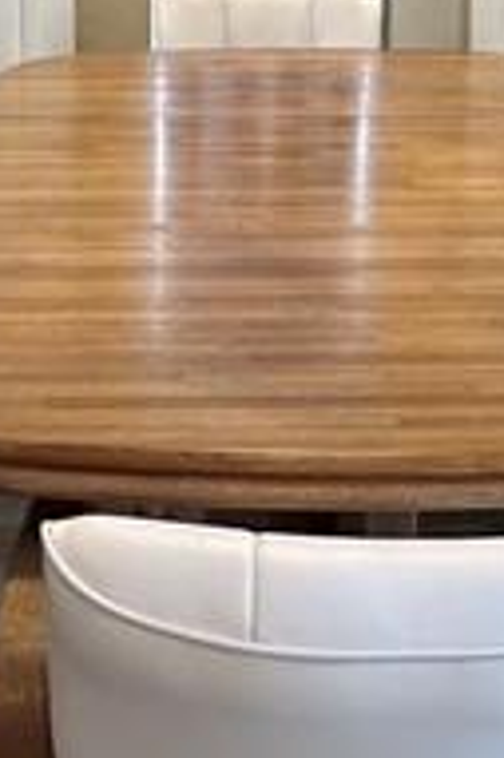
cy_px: -87
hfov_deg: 17.5
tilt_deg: -7.4
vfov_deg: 24.2
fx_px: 1641
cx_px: 274
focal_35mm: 78
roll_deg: -0.8
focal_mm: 2.22
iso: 200
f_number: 2.2
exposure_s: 1/60
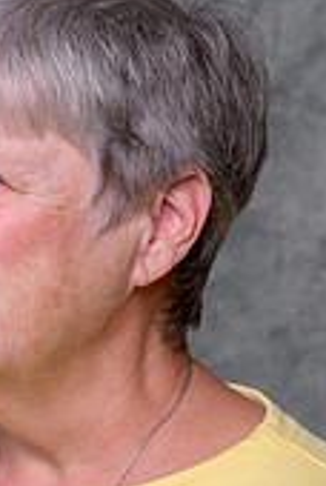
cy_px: 380
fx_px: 2503
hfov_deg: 7.4
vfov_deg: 11.1
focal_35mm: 185
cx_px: -17
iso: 400
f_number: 10
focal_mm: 70
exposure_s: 1/125
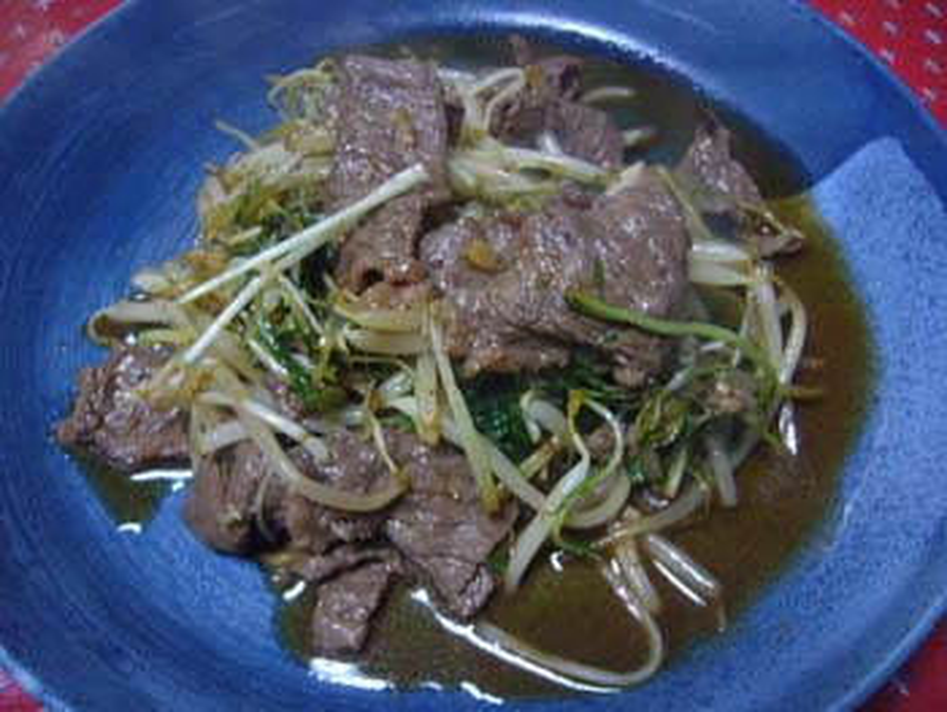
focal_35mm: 35
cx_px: 474
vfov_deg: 40.7
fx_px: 958
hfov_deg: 52.6
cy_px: 356
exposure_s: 1/13
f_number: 2.8
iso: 200
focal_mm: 5.8
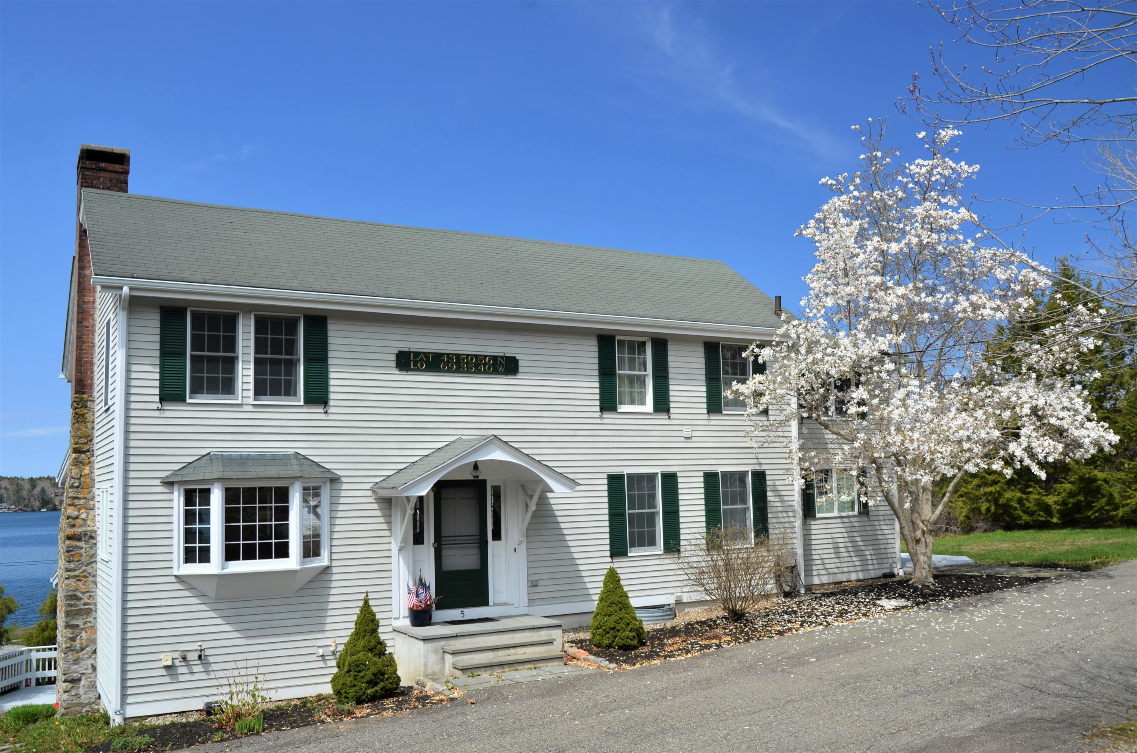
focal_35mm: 32
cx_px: 568
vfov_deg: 41.5
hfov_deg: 59.6
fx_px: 993
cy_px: 376
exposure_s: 1/125
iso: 100
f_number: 8
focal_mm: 21
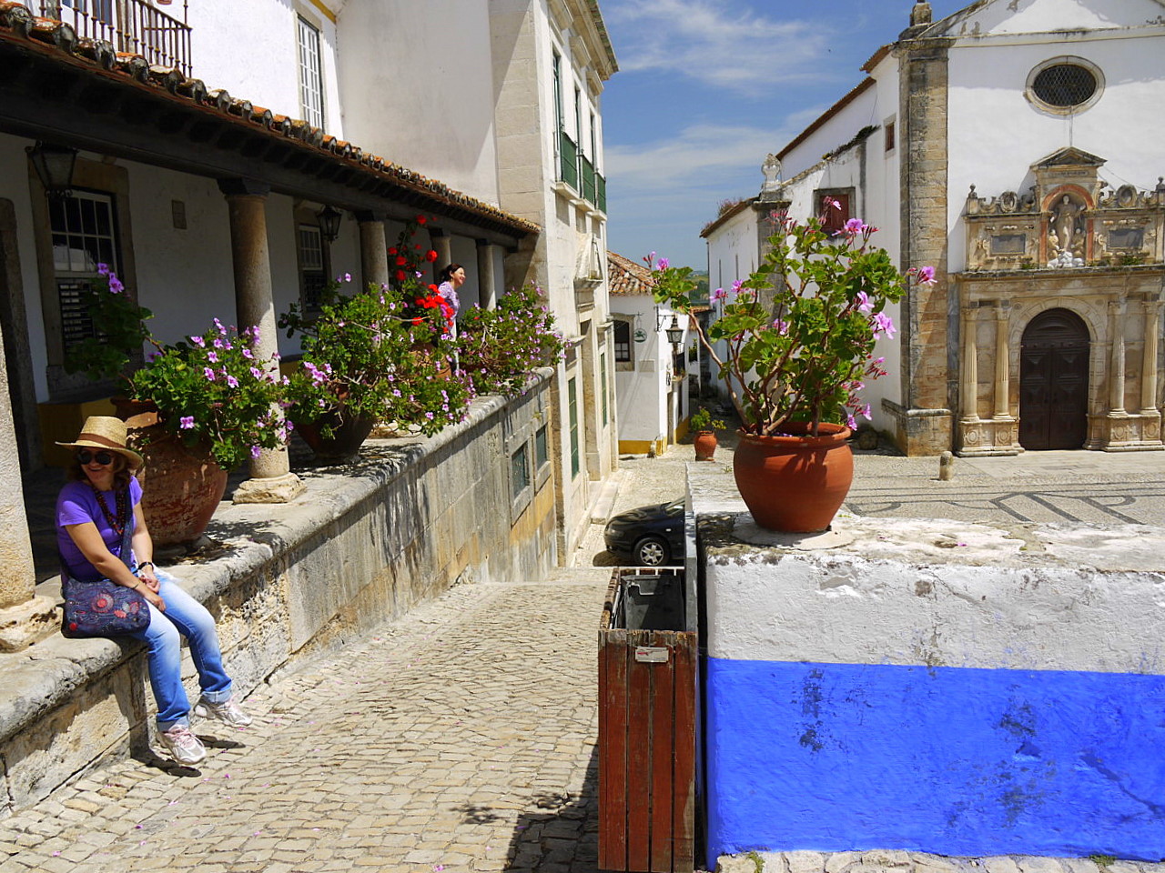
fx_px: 942
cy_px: 436
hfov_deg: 63.4
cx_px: 582
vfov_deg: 49.7
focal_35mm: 28
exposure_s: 1/250
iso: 100
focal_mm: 14
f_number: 6.3
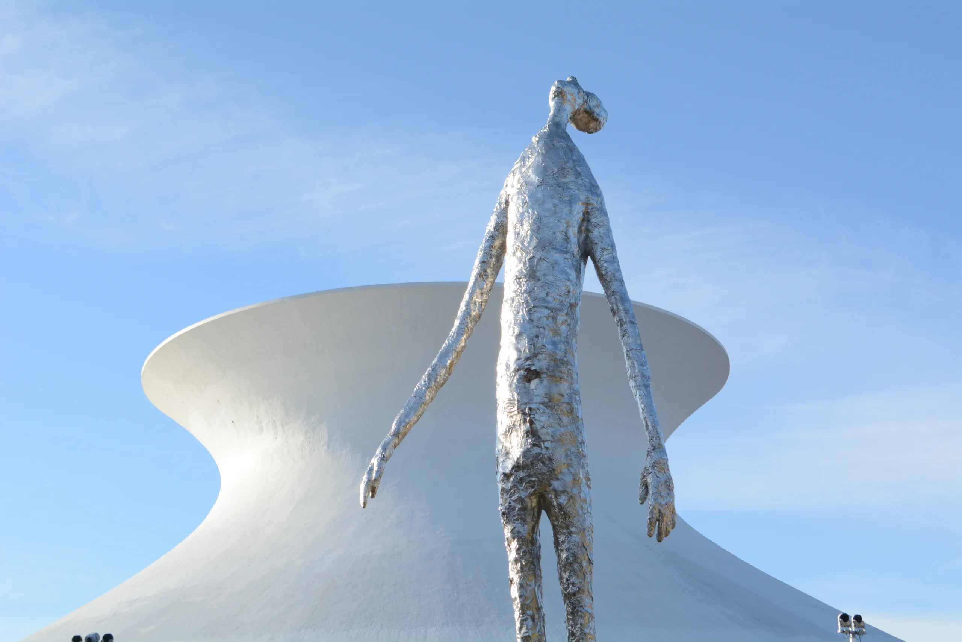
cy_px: 321
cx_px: 481
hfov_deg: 30.5
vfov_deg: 20.6
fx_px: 1764
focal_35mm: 66
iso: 200
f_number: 8
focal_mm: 44
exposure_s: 1/250
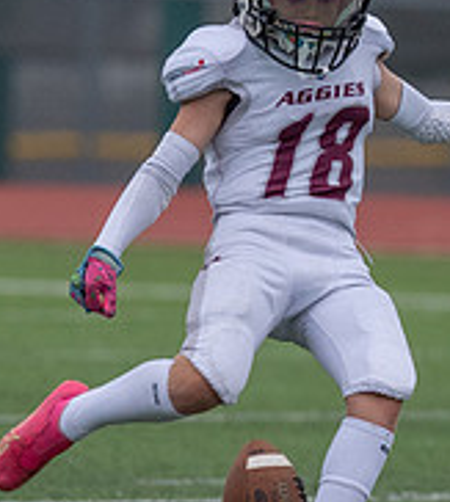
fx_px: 19002
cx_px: 495
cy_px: 304
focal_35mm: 1219
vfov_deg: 1.5
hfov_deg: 1.4
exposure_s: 1/1250
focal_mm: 200
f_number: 2.8
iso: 640
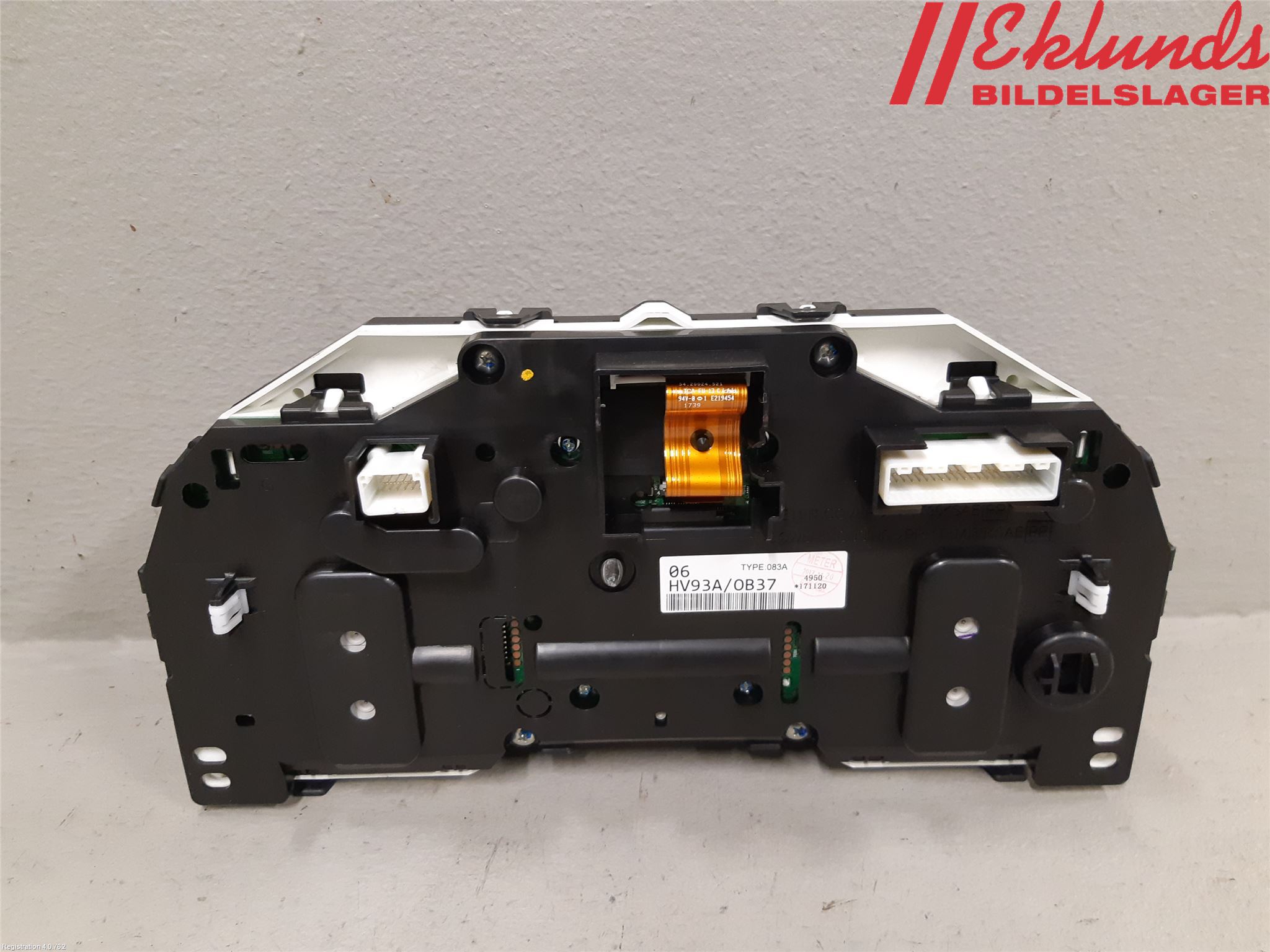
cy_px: 476
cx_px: 635
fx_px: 954
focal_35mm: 26
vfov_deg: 53.1
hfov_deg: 67.3
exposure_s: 1/50
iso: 250
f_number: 1.7
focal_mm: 3.93
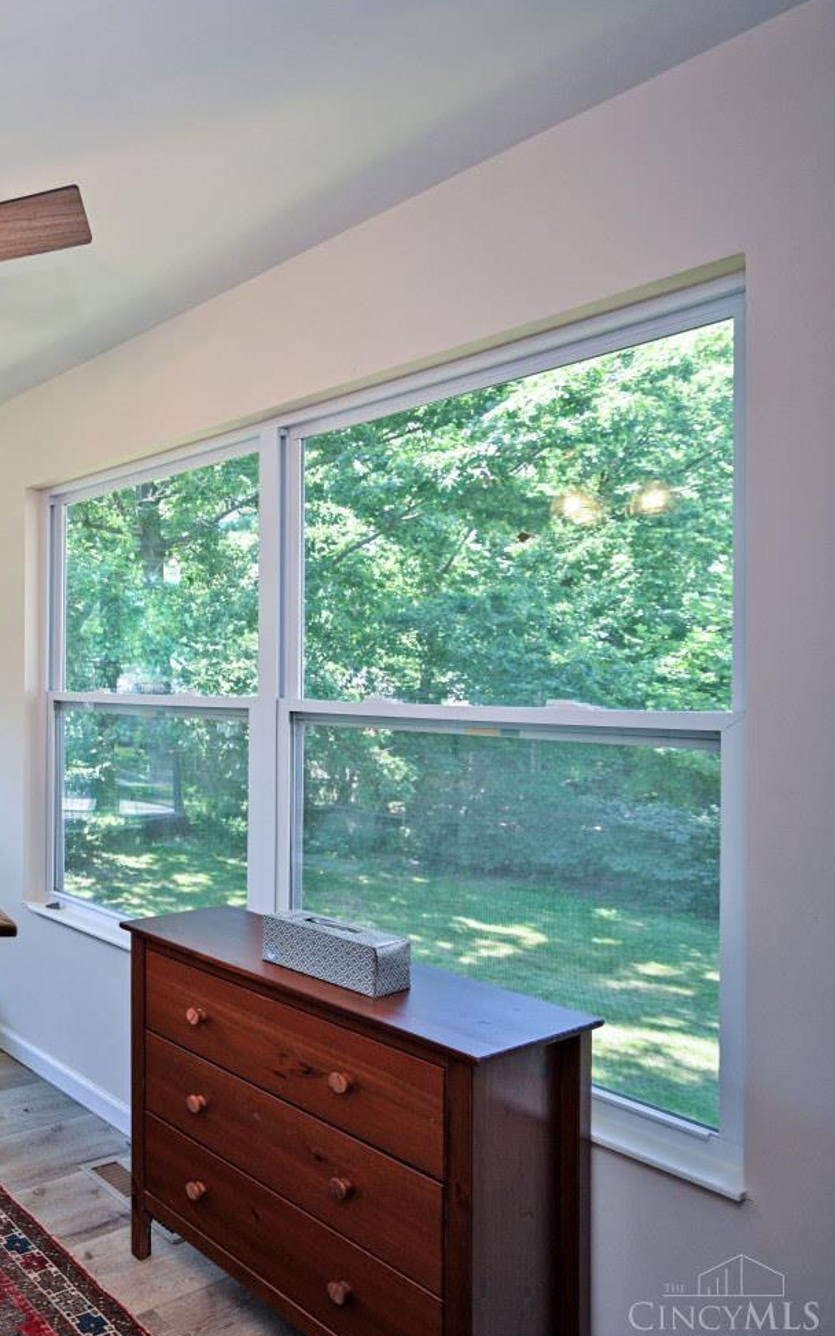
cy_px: 677
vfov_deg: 79.7
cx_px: -191
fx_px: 801
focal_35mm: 22
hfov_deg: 38.6
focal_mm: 14
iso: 250
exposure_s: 1/60
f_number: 4
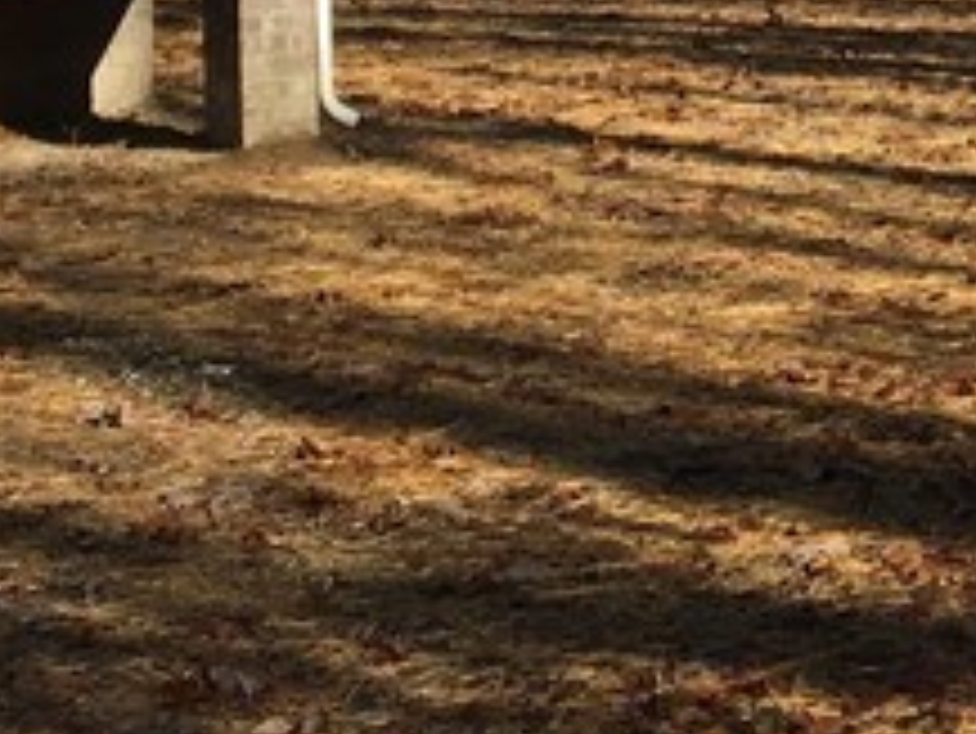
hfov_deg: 14.3
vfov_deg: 10.1
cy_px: -711
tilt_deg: +9.2
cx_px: 742
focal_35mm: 137
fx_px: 3865
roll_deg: +2.7
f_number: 2.2
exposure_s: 1/874
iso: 25
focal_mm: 4.15
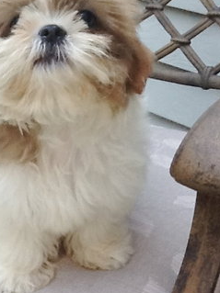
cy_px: 157
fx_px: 780
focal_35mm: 92
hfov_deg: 15.9
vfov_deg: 21.3
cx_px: 41
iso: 40
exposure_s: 1/150
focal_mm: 2.03
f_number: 2.4
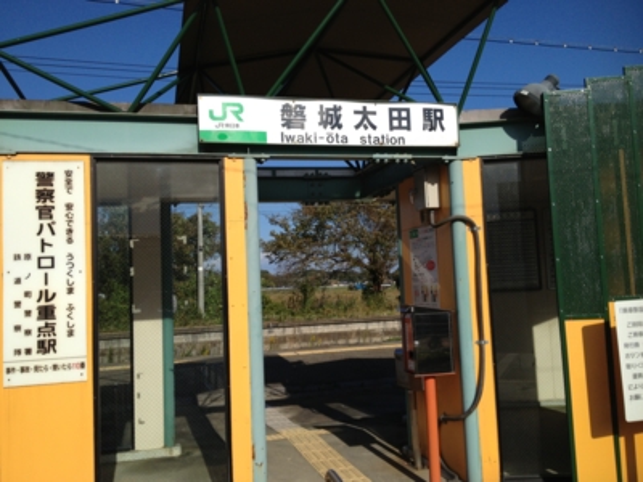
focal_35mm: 35
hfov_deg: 52.6
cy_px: 241
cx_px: 322
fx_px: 650
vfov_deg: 40.7
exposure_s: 1/2762
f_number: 2.4
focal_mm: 4.28
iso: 50
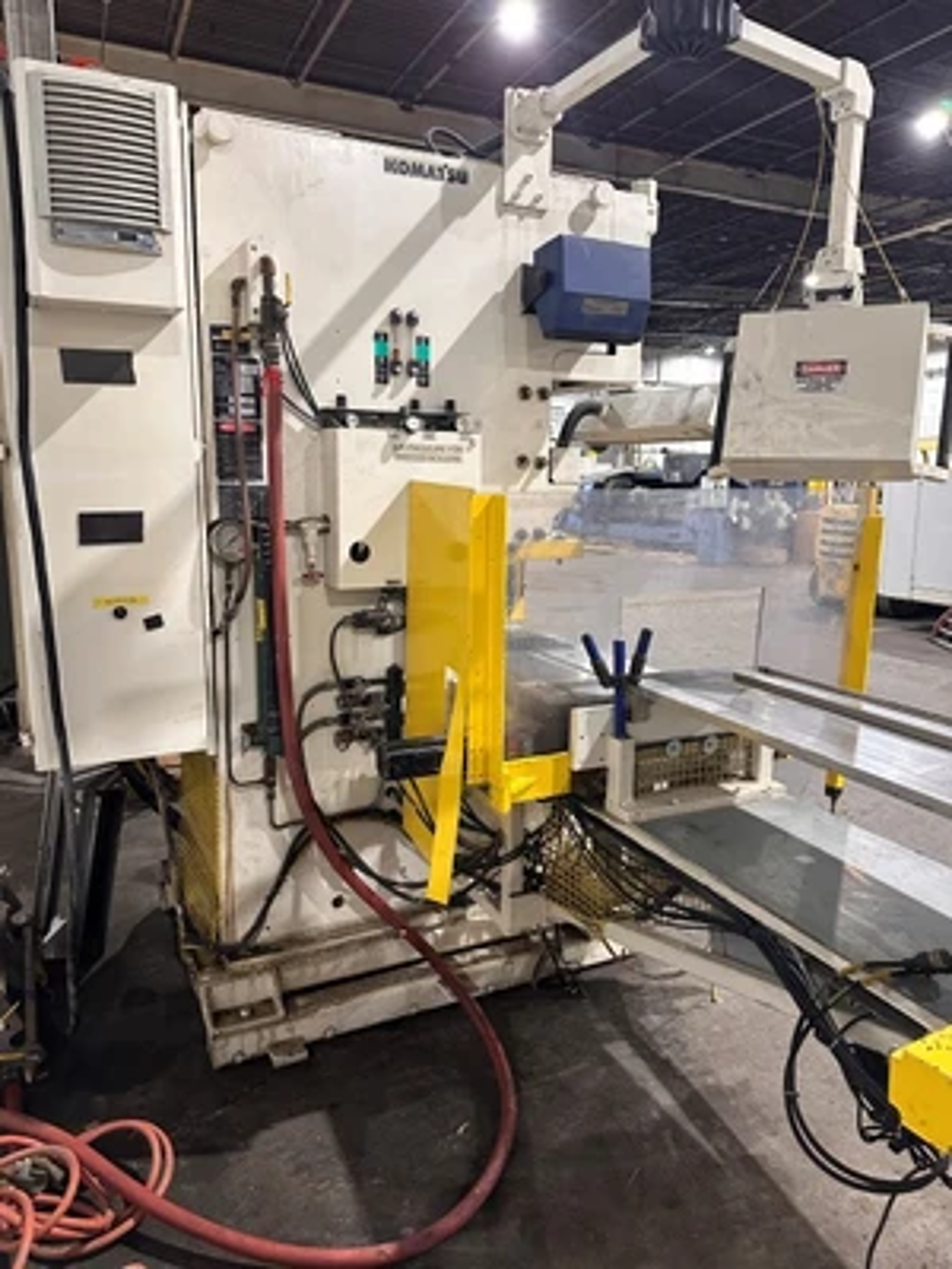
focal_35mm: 24
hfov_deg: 56.8
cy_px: 634
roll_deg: -0.3
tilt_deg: -7.6
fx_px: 880
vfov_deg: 71.6
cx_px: 476
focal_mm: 6.86
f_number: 1.78
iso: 400
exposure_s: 1/60
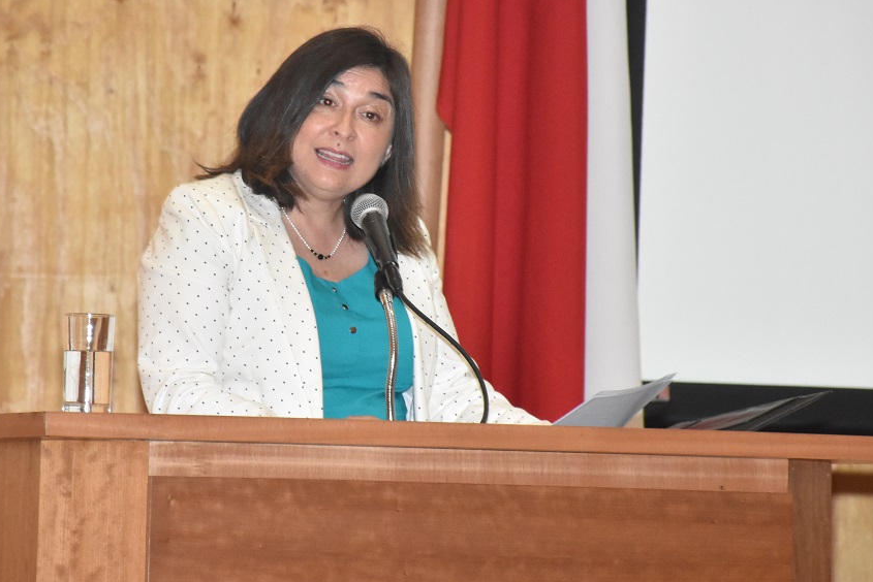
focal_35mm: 313
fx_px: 7592
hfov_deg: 6.6
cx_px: 306
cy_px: 232
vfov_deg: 4.4
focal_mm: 140
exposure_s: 1/200
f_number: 5.6
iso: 3200
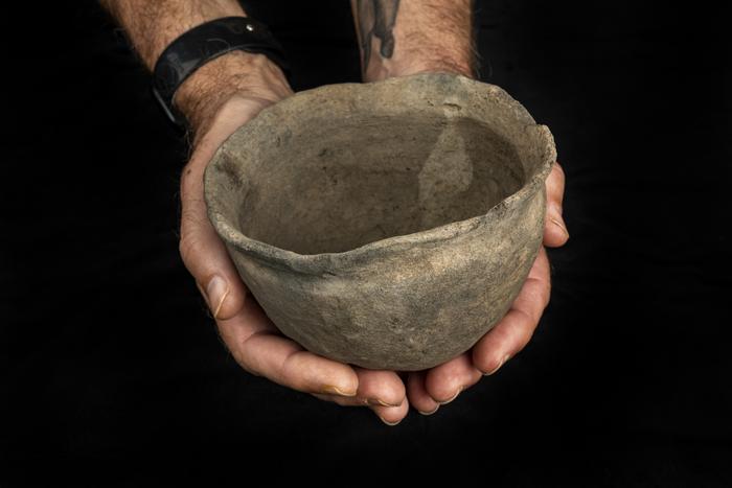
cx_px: 366
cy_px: 244
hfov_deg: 45.4
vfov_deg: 31.2
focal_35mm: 43
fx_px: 874
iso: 125
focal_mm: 43
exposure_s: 1/60
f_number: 14
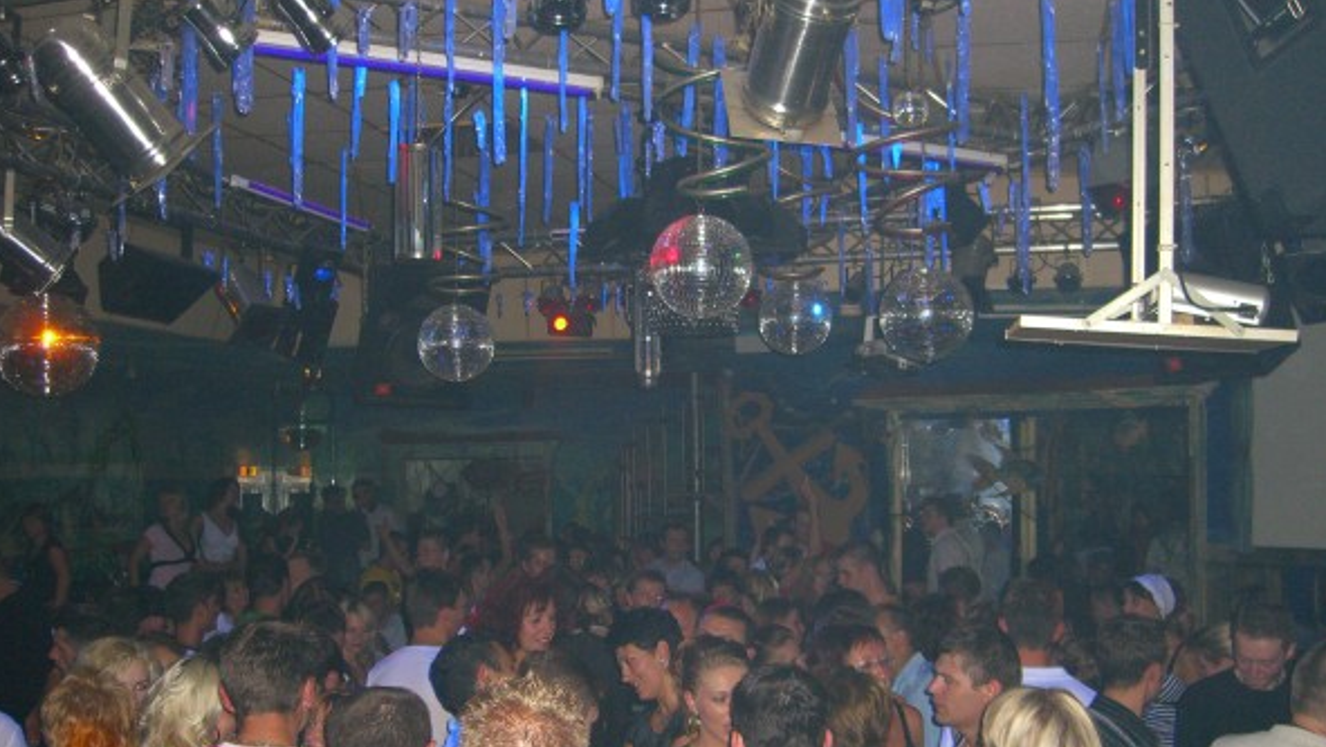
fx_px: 1477
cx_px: 660
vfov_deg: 28.3
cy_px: 446
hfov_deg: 48.3
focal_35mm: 42
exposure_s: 1/60
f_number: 2.8
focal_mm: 7.9
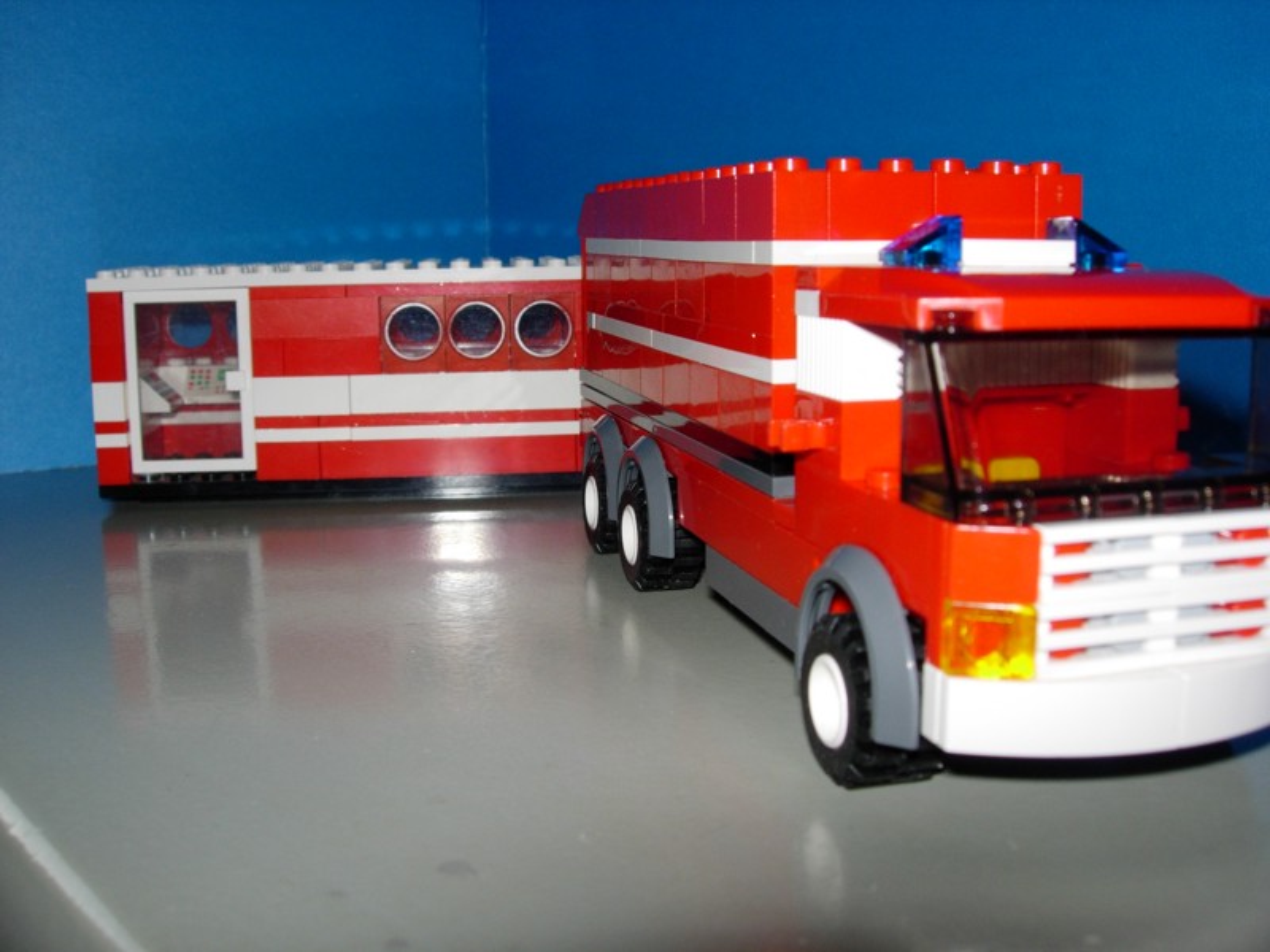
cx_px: 635
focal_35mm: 38
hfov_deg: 49.0
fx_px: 1394
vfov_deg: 37.7
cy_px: 476
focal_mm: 7.8
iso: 79
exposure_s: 1/64
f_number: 4.8
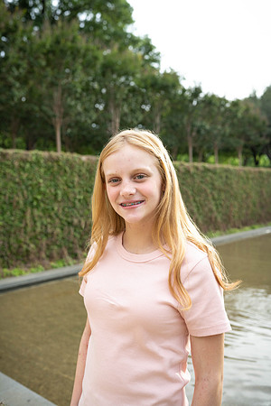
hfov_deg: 37.9
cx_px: 136
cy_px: 203
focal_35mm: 35
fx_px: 395
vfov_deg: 54.4
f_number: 4
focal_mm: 35
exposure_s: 1/125
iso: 125
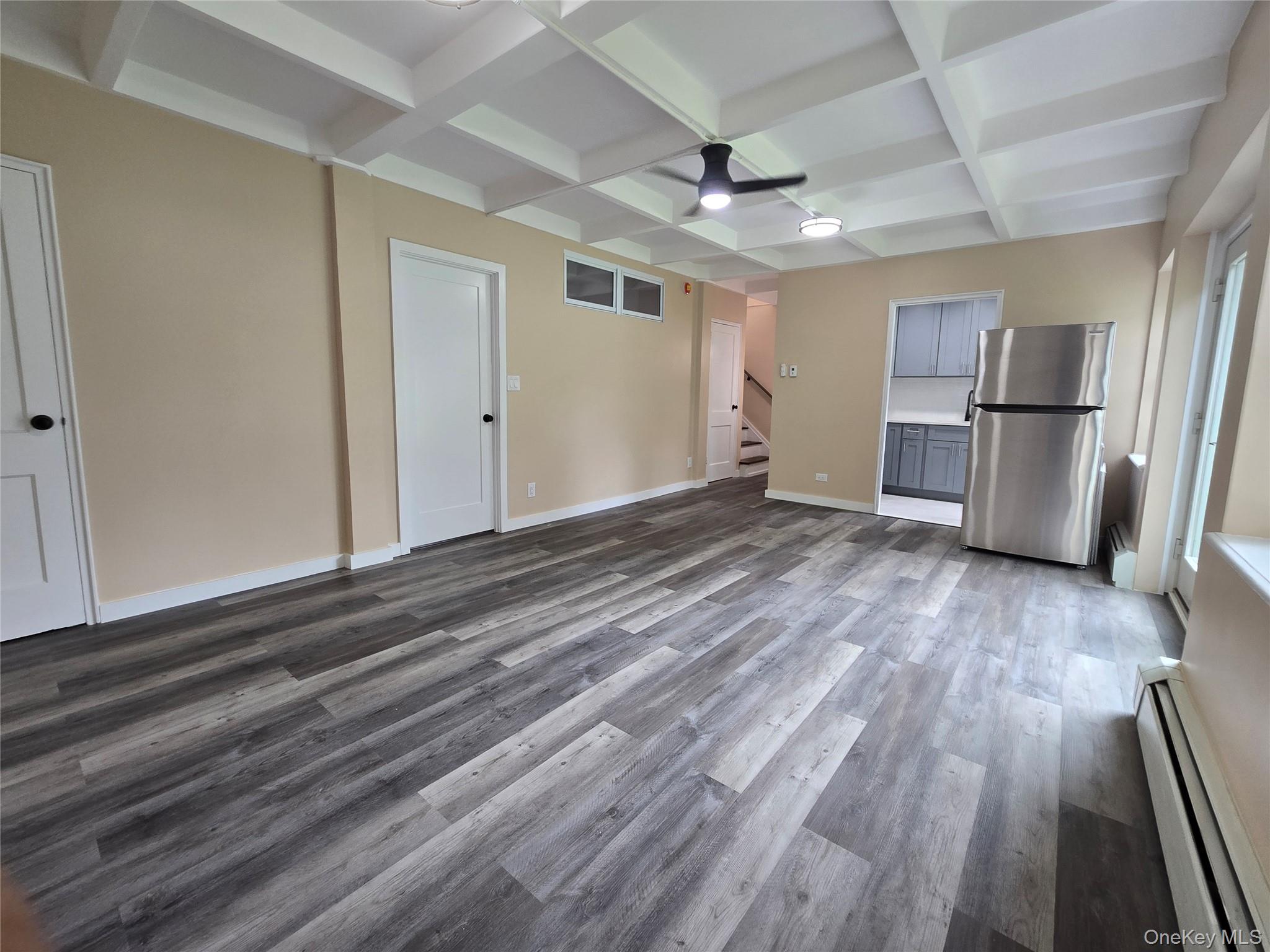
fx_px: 477
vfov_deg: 89.9
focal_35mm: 13
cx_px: 635
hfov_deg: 106.2
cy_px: 476
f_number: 2.2
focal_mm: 2.2
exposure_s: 1/60
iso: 125
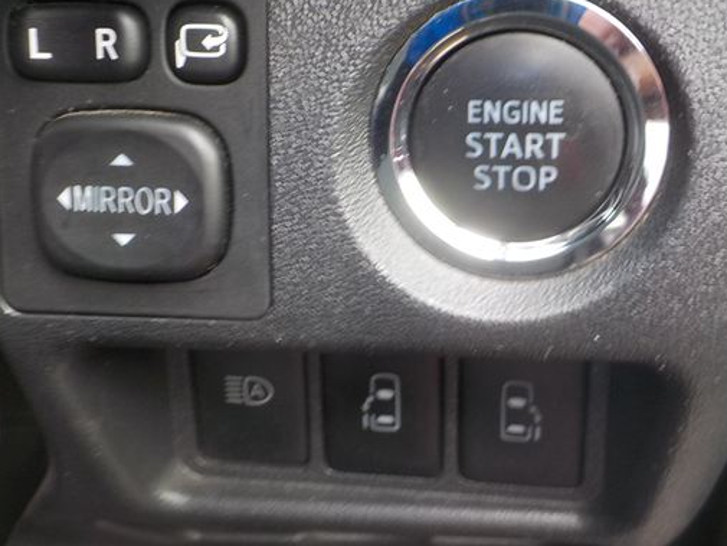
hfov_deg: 49.0
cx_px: 379
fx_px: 798
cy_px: 225
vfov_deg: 37.6
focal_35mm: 38
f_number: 3.3
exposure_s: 1/30
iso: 140
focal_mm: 4.1
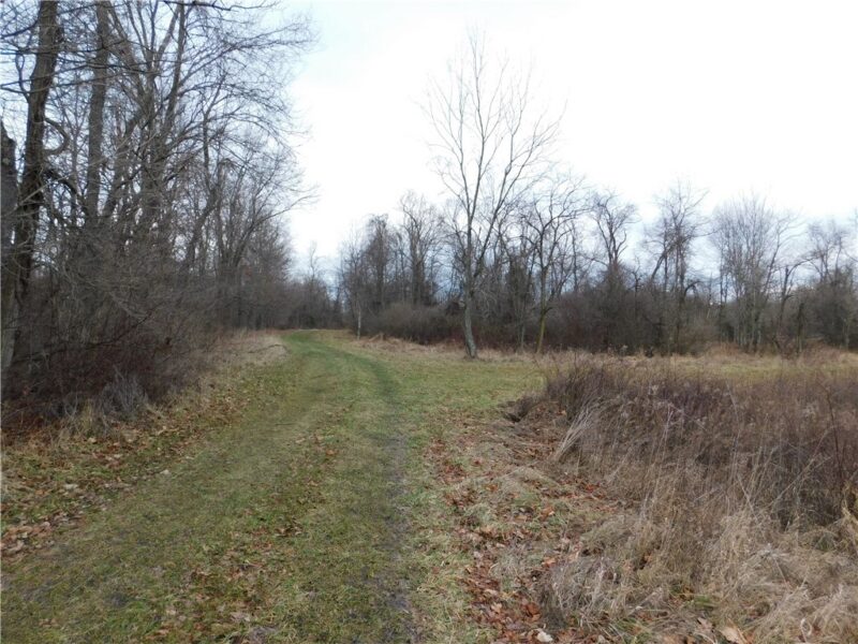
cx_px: 429
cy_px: 322
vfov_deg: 58.9
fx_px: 570
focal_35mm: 23
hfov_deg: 73.9
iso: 125
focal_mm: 4
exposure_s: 1/200
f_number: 3
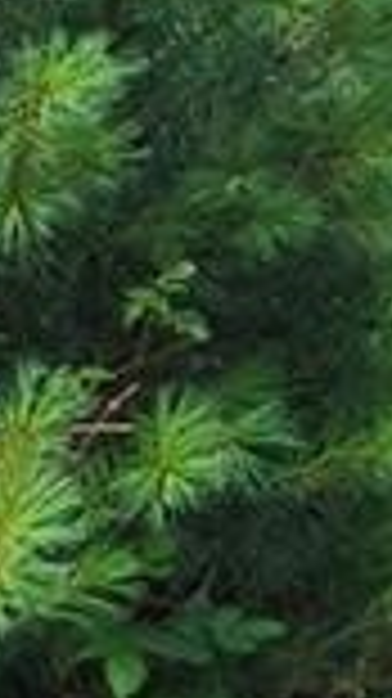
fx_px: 2295
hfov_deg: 8.0
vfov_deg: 15.3
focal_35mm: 124
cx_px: 1266
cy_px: -495
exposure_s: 1/180
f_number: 1.8
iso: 20
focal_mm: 6.4
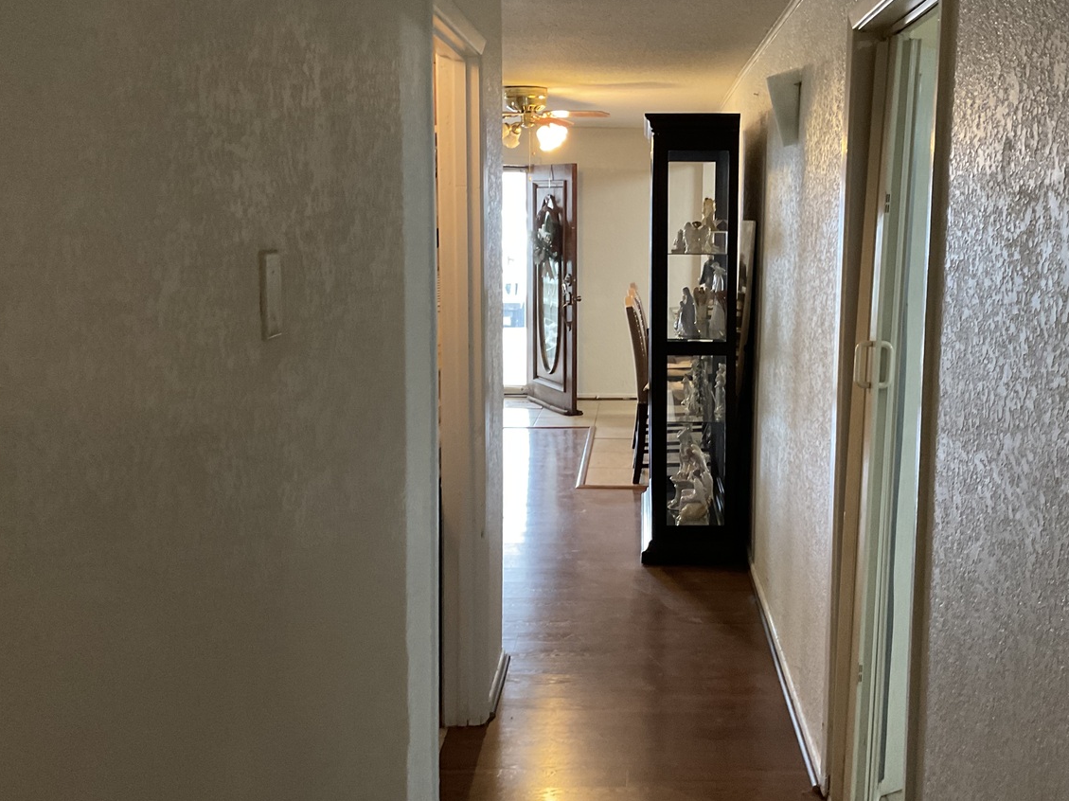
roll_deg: +0.0
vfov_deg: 38.6
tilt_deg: -7.1
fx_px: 1142
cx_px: 656
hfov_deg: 49.7
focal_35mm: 37
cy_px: 369
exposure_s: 1/40
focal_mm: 3
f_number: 1.8
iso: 250
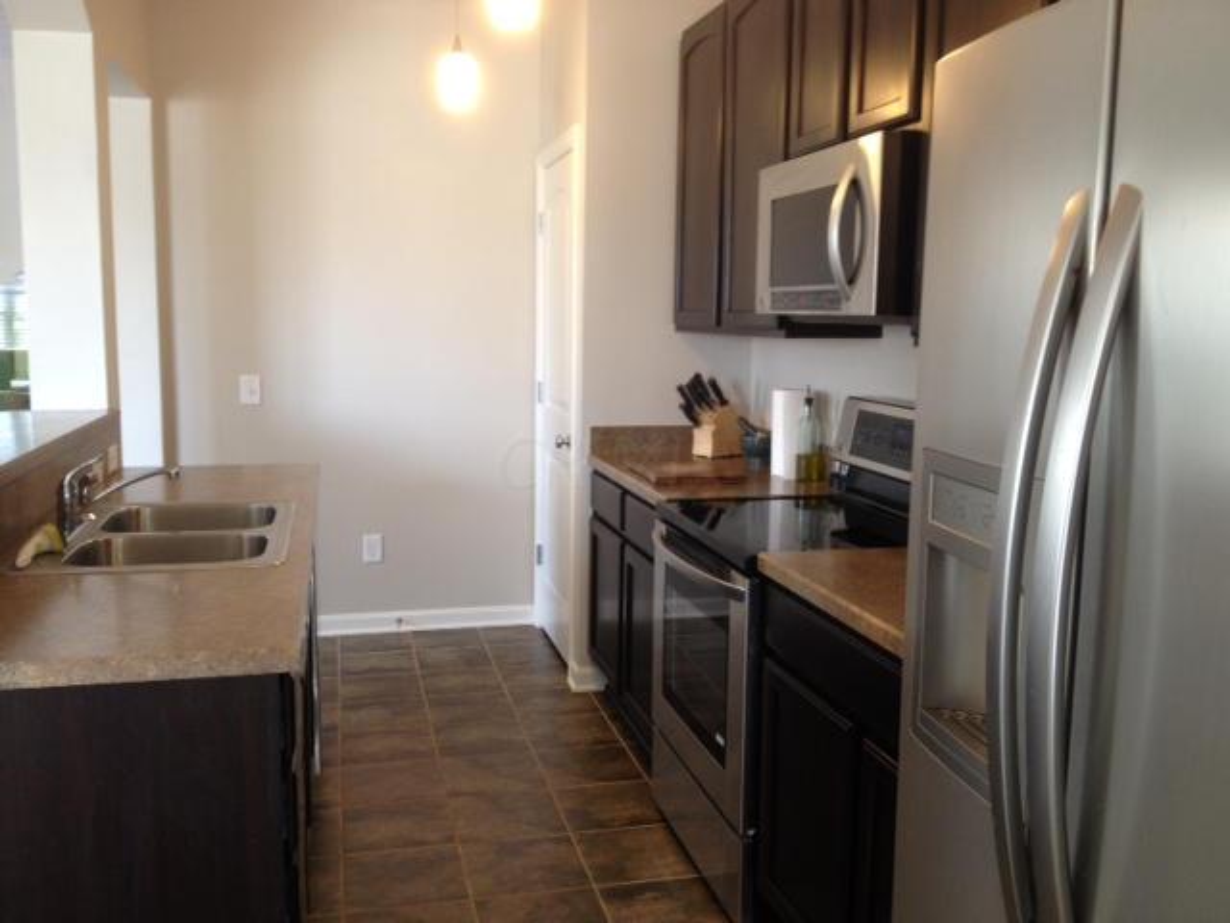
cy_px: 462
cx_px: 615
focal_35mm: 35
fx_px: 1244
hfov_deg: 52.6
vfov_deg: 40.7
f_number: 2.4
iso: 80
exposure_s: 1/20
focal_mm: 4.28
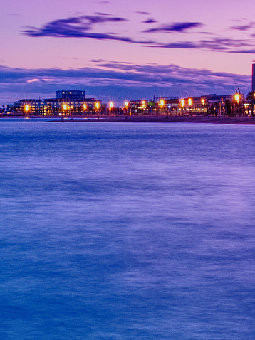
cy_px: 229
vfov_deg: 22.4
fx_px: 855
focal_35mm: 87
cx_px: 151
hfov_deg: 16.9
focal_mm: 18
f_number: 16
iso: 100
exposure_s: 20
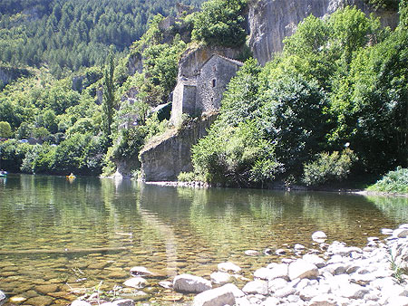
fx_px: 425
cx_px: 204
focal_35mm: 36
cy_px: 153
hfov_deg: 51.3
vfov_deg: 39.7
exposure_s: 1/160
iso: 50
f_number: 3.1
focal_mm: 6.3
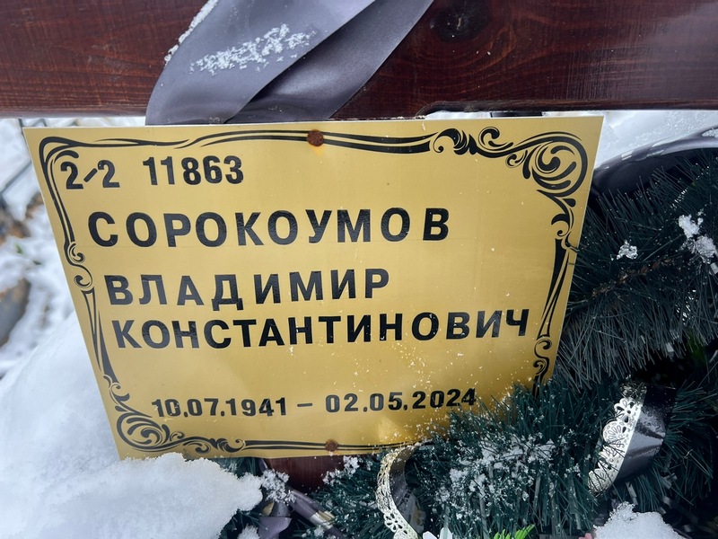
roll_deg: +1.6
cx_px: 359
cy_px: 270
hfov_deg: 67.3
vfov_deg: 53.1
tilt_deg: -28.0
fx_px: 539
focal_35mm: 26
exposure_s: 1/121
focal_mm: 5.7
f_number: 1.5
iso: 50
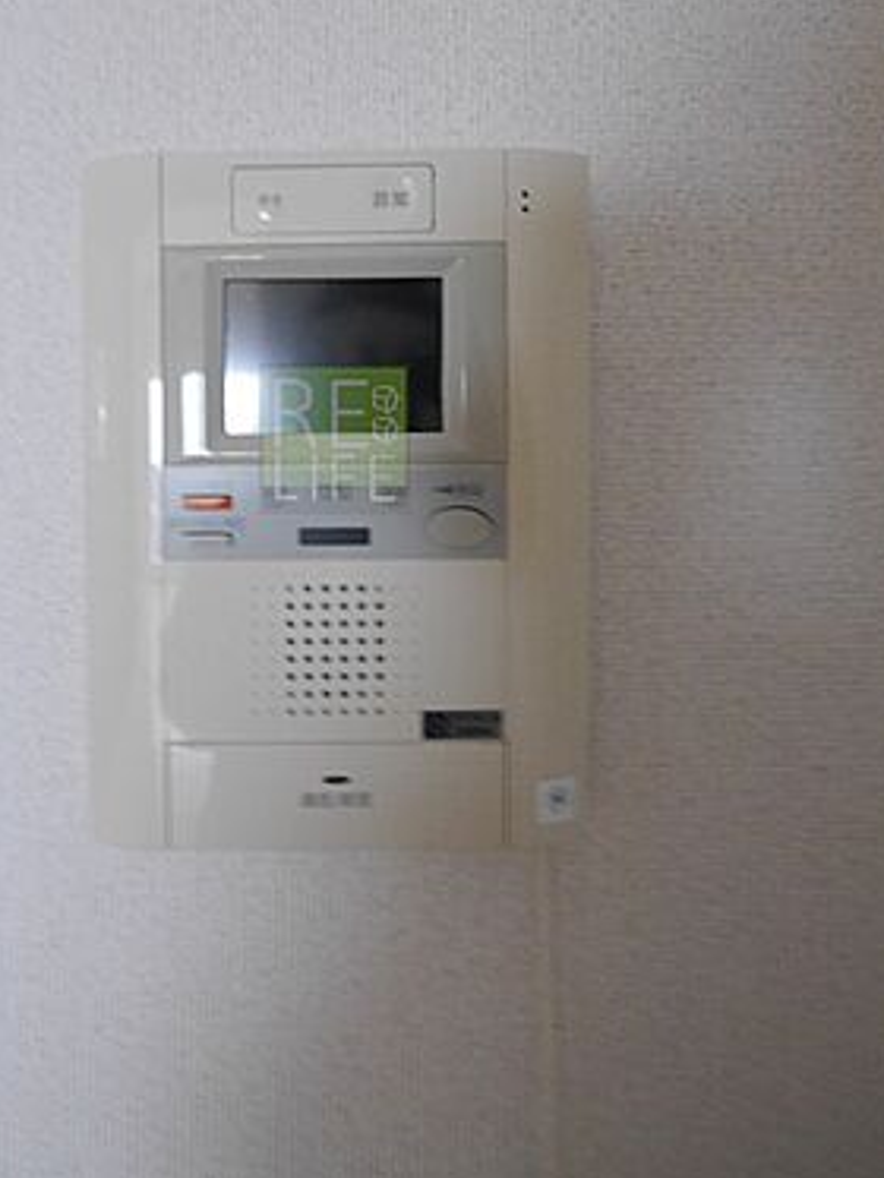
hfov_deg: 70.5
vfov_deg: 86.0
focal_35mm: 18
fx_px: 613
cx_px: 335
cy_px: 439
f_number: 4.5
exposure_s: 1/5
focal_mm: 7
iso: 3200
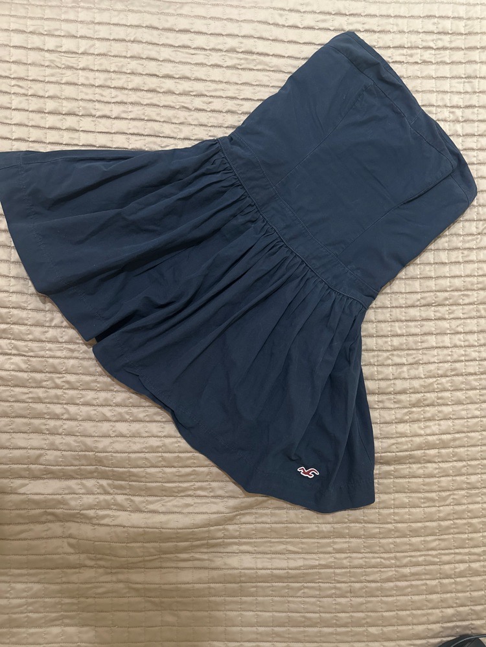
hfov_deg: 56.8
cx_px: 243
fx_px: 449
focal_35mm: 24
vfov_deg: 71.6
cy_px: 324
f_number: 1.78
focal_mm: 6.86
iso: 1000
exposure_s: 1/33
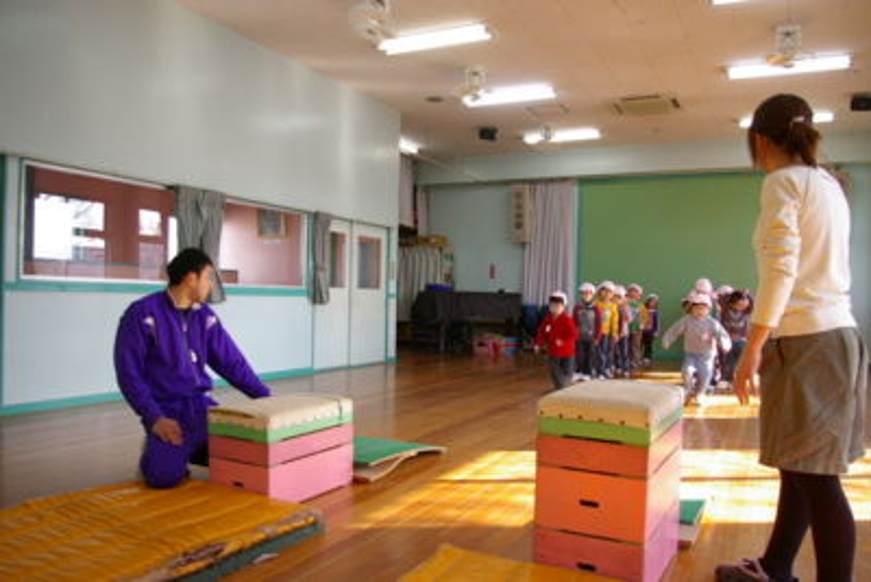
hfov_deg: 67.4
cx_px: 436
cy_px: 291
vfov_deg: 48.0
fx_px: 653
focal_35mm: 27
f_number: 4
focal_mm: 18
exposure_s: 1/45
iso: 200
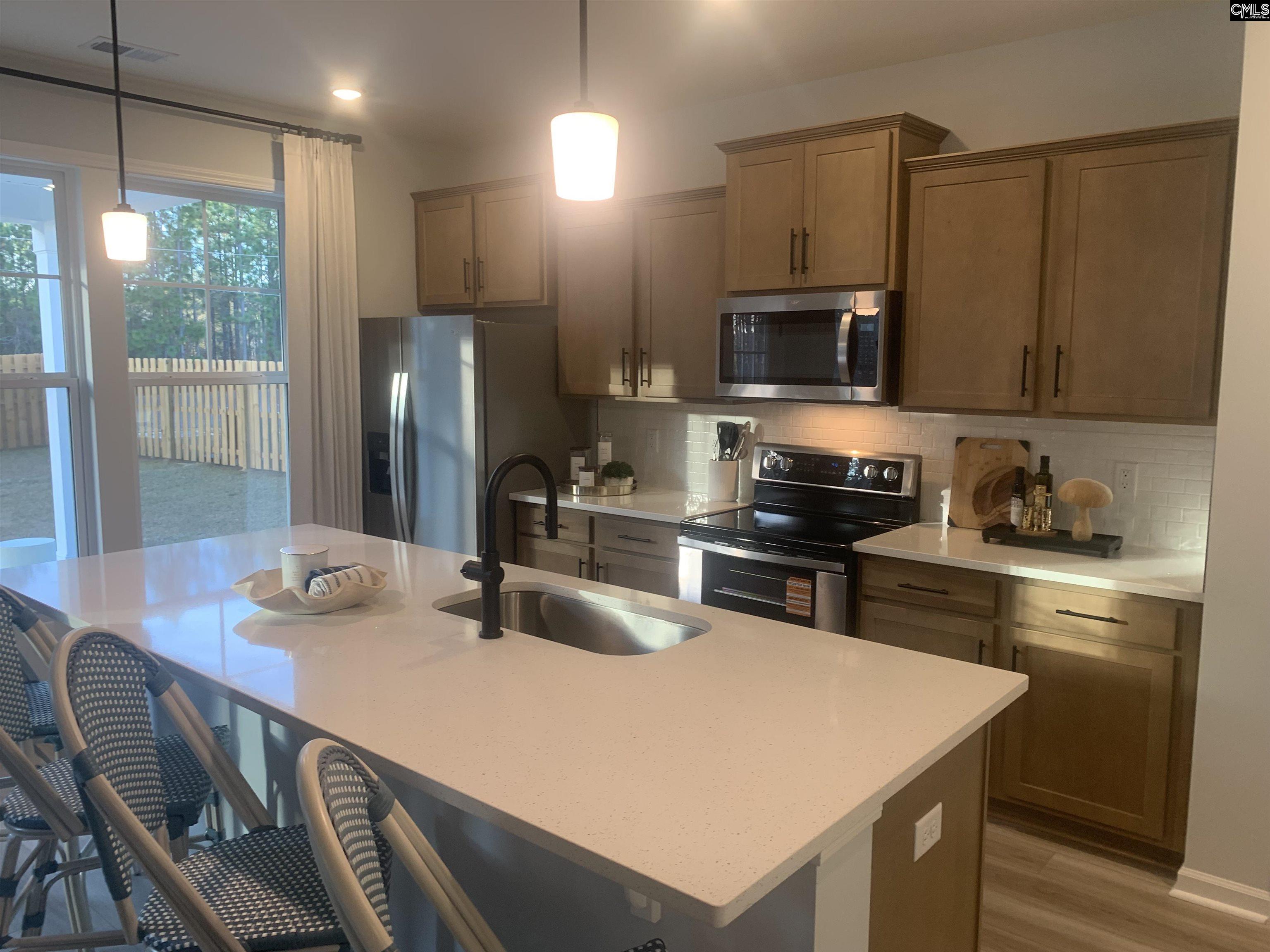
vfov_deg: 53.1
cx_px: 635
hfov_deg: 67.3
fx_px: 954
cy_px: 476
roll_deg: +0.9
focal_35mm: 26
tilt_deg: -8.2
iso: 64
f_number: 1.8
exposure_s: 1/60
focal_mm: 4.25
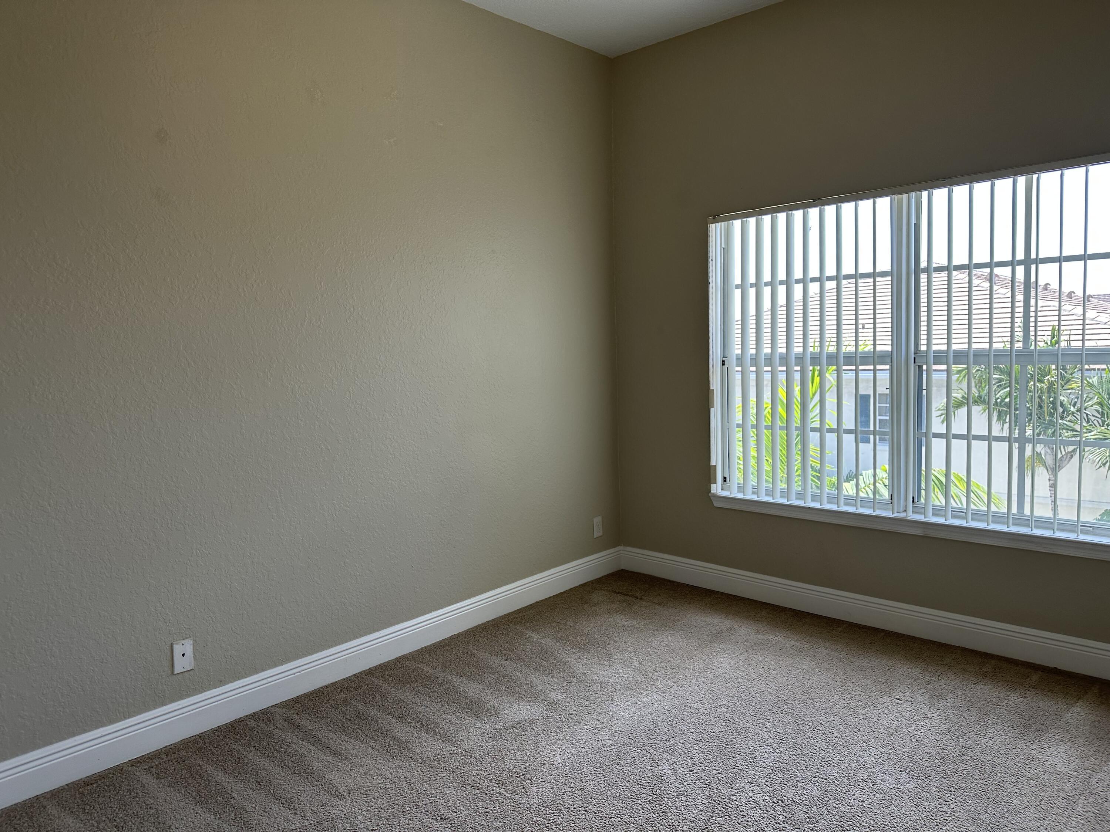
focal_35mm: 24
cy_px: 416
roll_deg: +2.2
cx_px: 555
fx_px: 770
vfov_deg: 56.8
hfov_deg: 71.6
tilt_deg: -4.3
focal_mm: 6.86
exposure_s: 1/221
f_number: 1.78
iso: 80
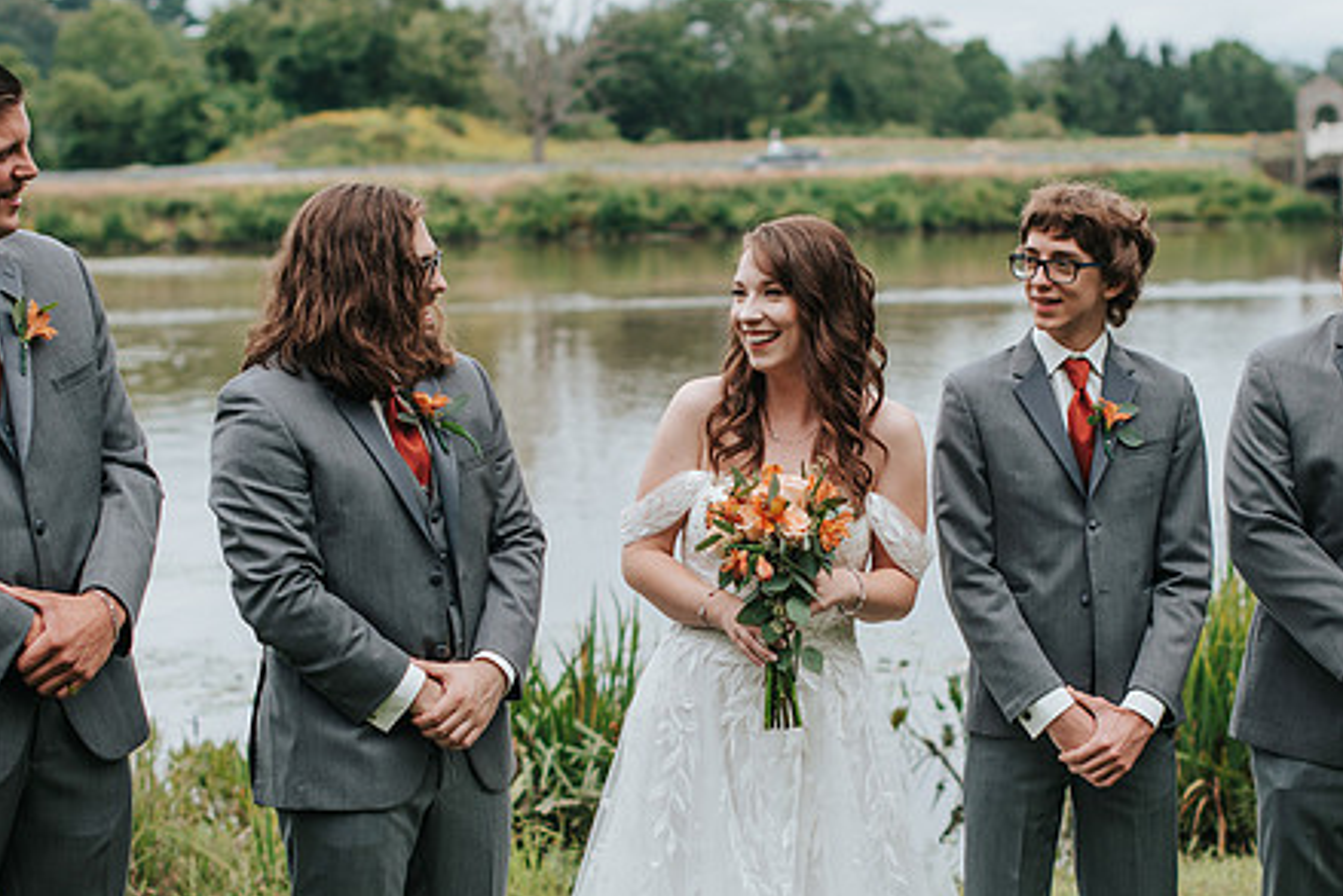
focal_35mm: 99
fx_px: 3694
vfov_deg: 13.8
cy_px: 549
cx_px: 774
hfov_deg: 20.6
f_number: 2.8
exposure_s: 1/1600
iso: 200
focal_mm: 50
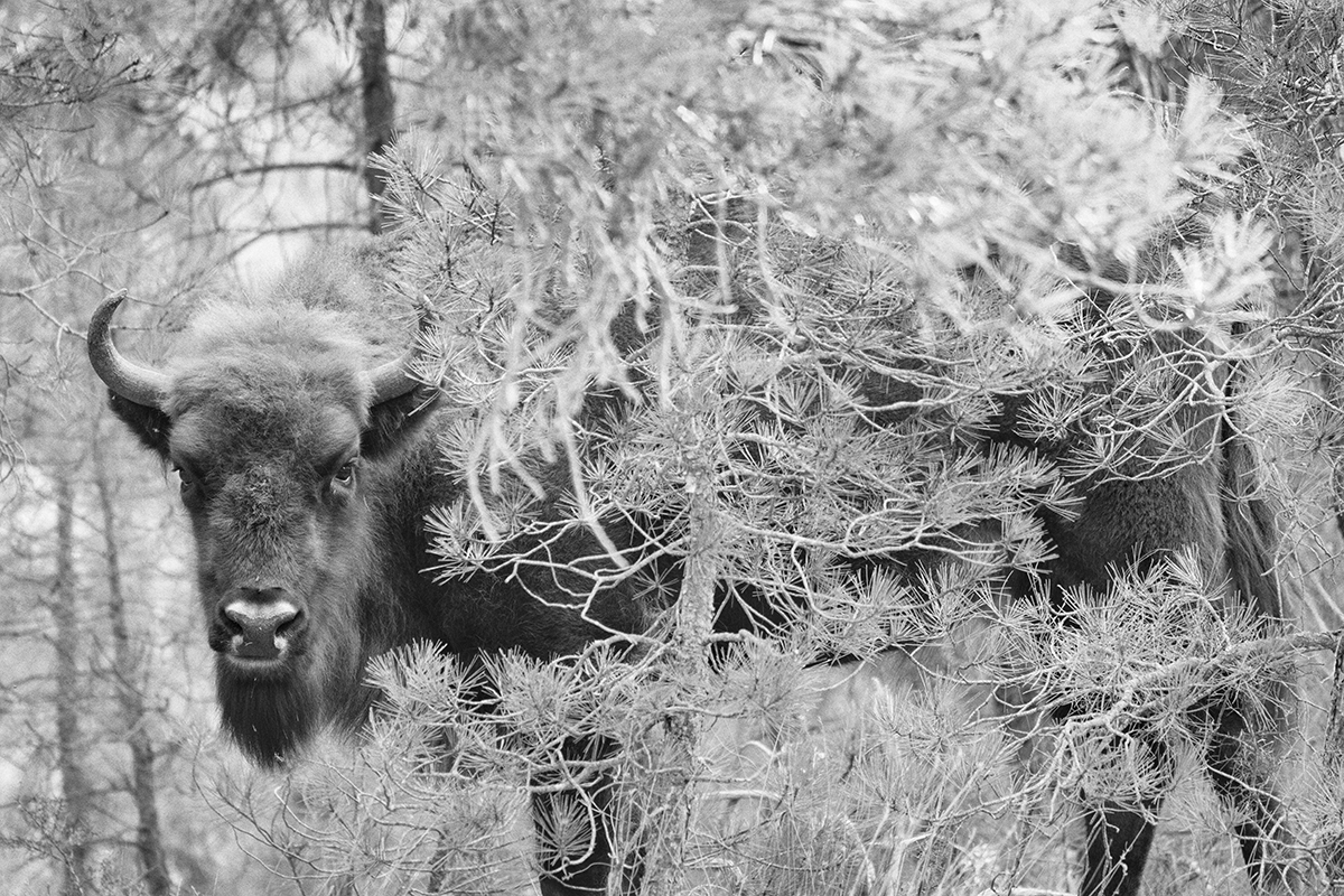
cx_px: 672
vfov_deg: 2.3
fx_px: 22398
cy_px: 448
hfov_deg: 3.4
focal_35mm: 600
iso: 2000
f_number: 6.3
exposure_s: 1/320
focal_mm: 400
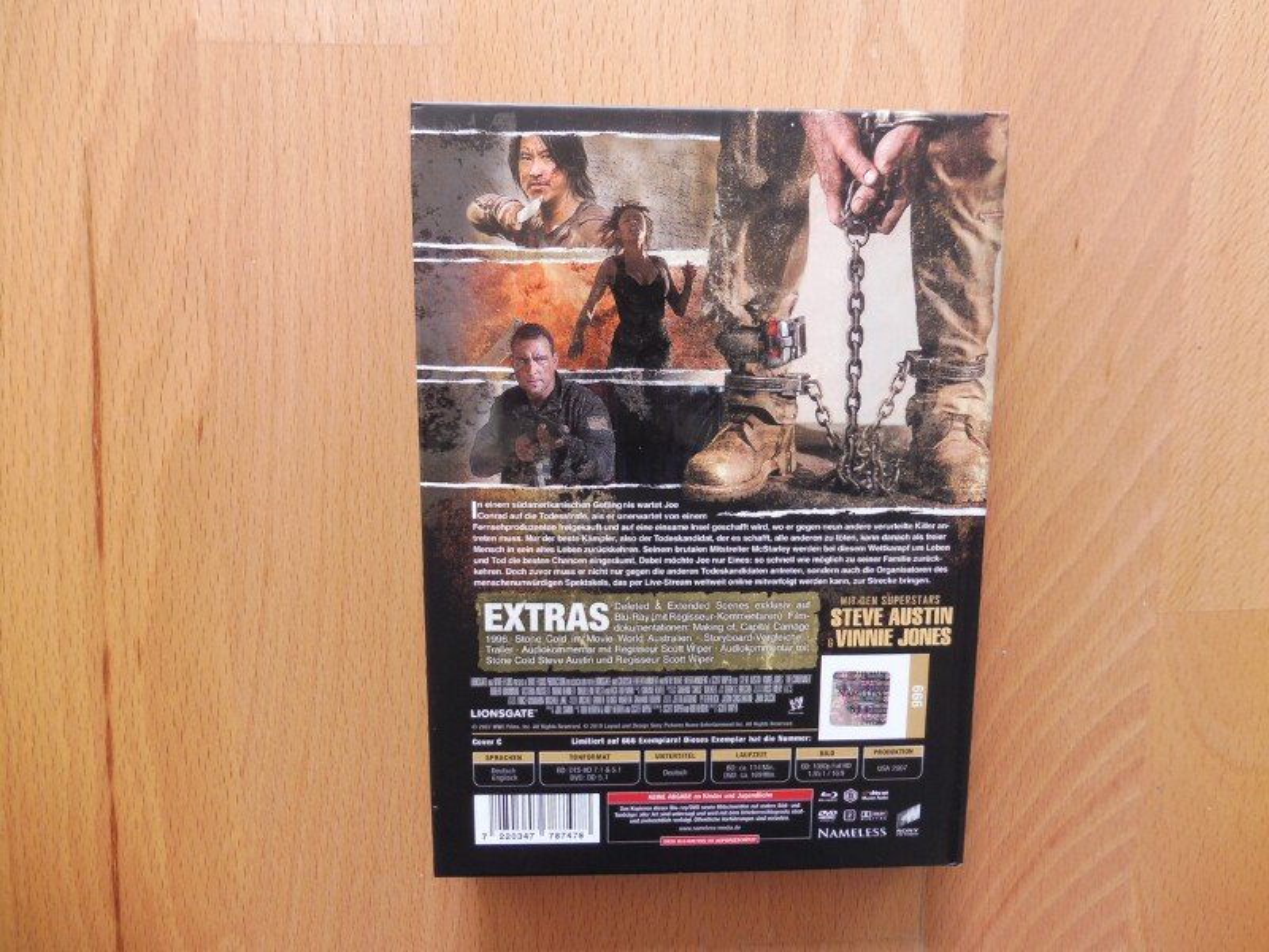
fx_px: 880
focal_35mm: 24
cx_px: 634
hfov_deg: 71.6
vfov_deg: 56.8
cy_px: 476
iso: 125
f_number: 3.3
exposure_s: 1/60
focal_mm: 4.3
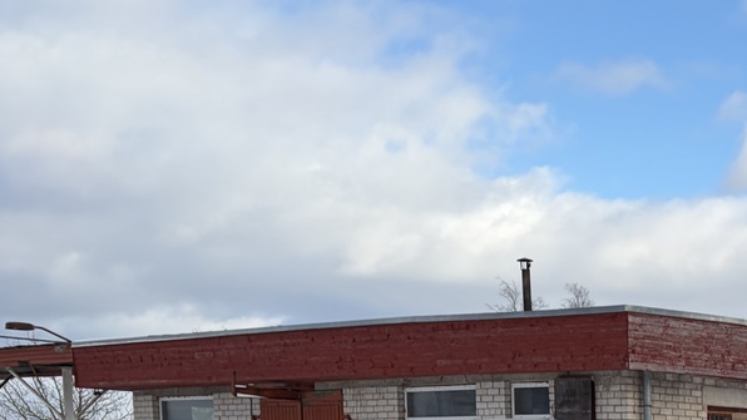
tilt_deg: -6.2
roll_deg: +0.0
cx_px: 948
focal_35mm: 76
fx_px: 1505
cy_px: 676
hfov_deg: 24.6
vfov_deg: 14.5
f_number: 1.6
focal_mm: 5.96
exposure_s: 1/2141
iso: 50
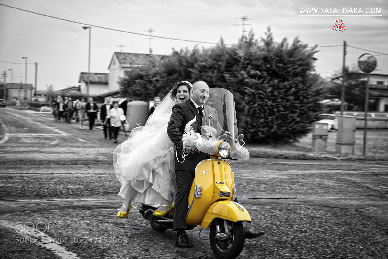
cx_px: 194
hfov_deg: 41.1
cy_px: 130
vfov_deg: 28.1
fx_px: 517
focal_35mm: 48
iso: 100
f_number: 4
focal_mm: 48
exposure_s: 1/100
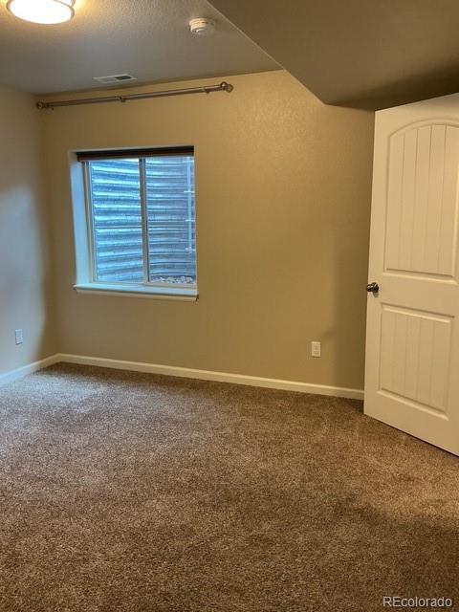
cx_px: 230
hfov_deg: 48.2
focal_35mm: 29
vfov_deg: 61.7
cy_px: 306
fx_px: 513
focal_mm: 3
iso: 125
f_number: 1.8
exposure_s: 1/60
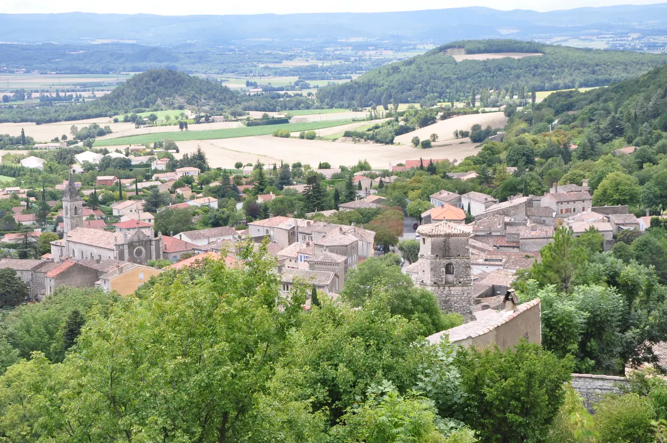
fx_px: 1443
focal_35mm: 78
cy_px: 222
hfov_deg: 26.0
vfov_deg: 17.4
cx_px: 334
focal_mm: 52
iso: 200
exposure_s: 1/200
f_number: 10
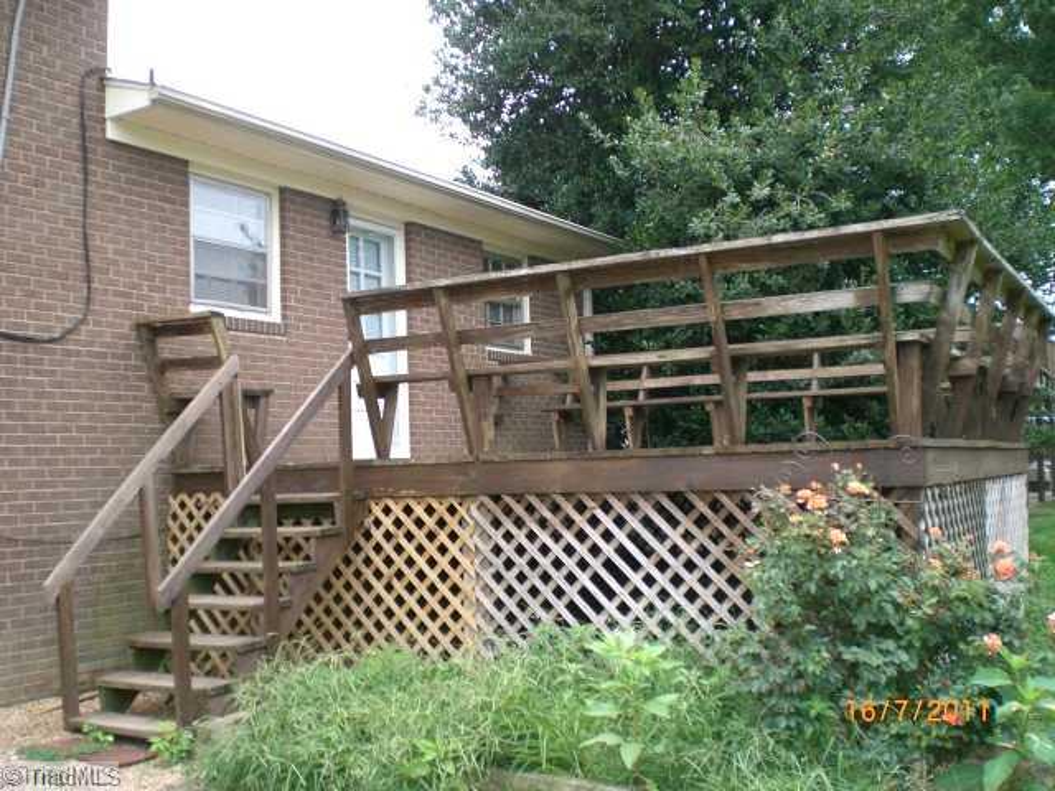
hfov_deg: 49.0
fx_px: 1158
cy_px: 396
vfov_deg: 37.7
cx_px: 528
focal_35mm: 38
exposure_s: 1/100
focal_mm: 6.3
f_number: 3.1
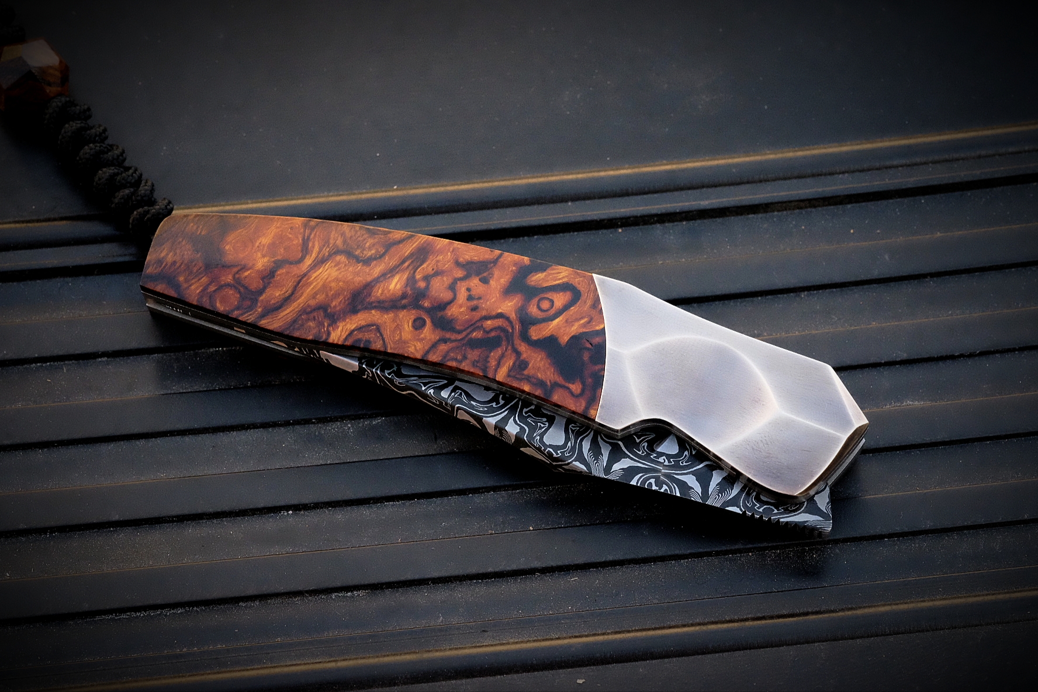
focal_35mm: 90
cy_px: 346
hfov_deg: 22.6
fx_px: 2595
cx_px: 519
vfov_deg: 15.2
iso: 6400
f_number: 9
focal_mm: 60
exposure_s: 1/500
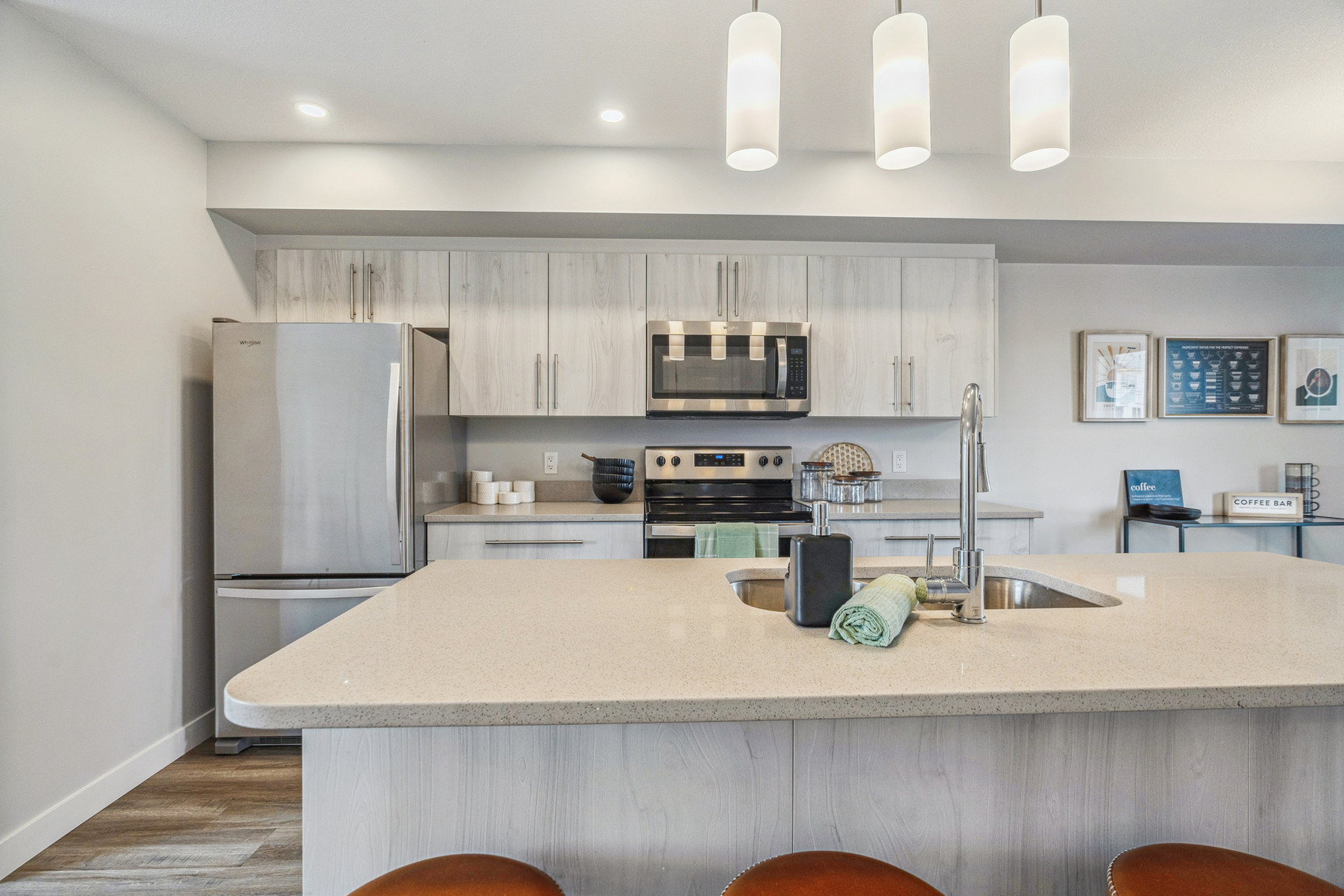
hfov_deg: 96.7
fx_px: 597
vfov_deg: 73.7
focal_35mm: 16
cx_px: 672
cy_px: 448
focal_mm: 16
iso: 400
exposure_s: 1/30
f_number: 7.1
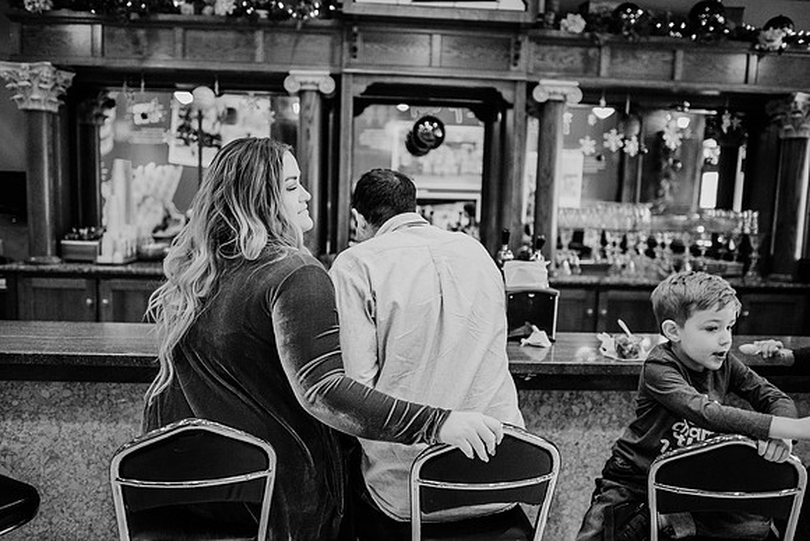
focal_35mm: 26
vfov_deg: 50.0
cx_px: 388
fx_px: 580
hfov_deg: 69.8
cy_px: 270
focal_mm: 24
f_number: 2
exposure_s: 1/640
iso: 5000
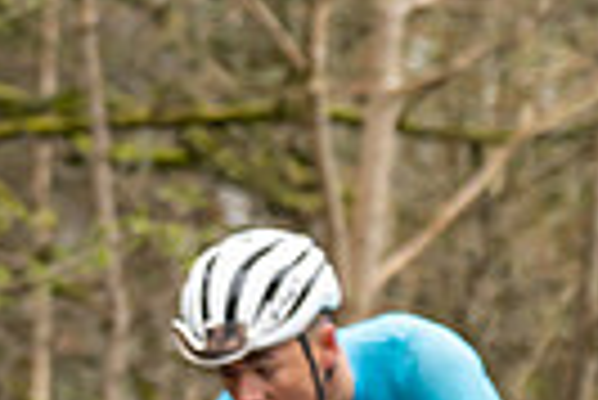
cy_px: 65
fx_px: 5072
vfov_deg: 4.5
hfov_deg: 6.6
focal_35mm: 305
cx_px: -468
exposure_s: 1/1000
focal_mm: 70
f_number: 3.5
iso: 1250
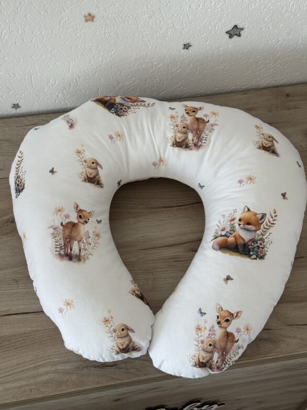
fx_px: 579
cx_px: 153
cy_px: 208
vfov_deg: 38.9
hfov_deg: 29.7
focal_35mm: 49
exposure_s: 1/121
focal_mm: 6.76
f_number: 1.78
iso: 50
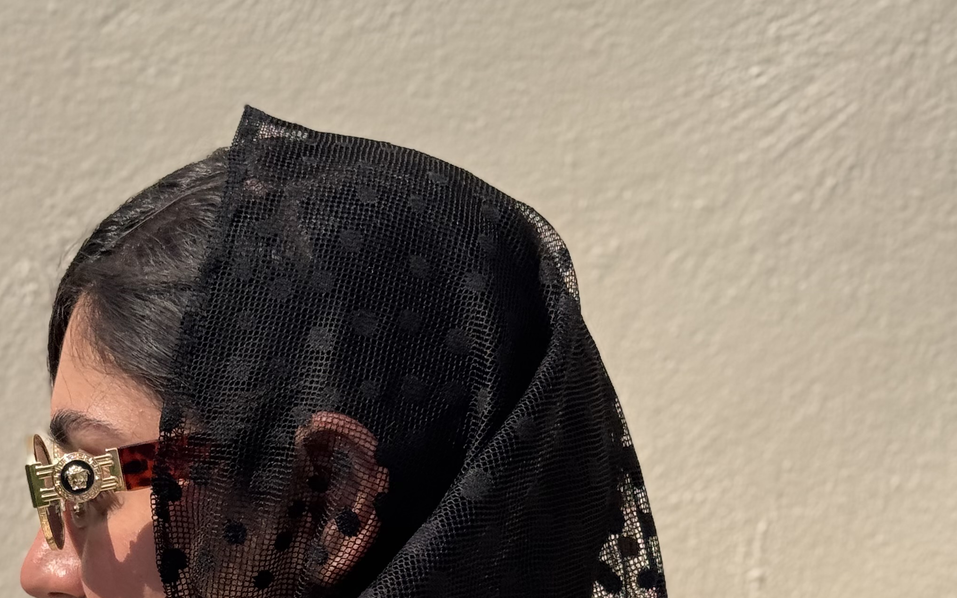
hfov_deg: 20.5
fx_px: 2634
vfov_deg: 12.7
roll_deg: +0.4
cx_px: 286
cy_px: 708
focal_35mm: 101
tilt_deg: -4.8
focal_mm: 6.76
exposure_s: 1/7937
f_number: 1.78
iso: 64
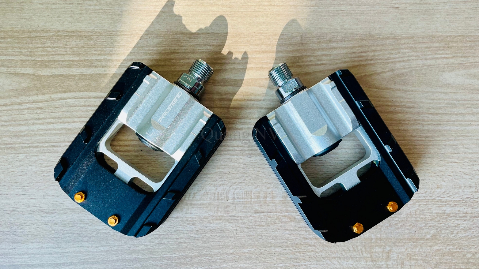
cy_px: 135
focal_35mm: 29
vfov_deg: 40.2
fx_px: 368
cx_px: 241
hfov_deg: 66.1
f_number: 1.6
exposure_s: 1/123
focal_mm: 4.2
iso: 32
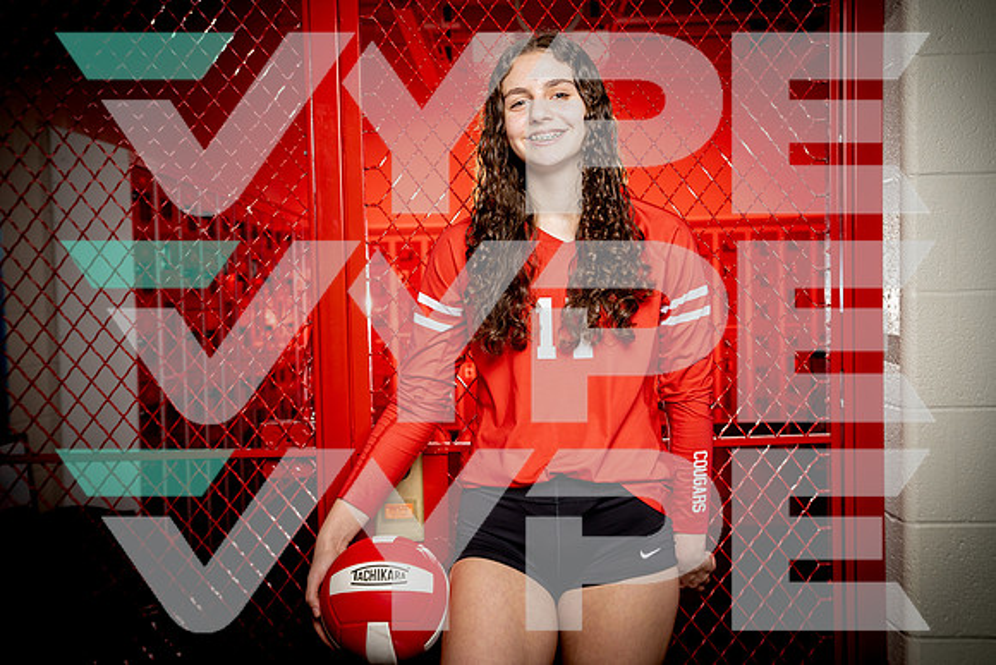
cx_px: 498
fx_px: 996
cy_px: 332
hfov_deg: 53.1
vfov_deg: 36.9
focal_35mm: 36
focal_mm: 36
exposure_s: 1/250
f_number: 5
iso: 400
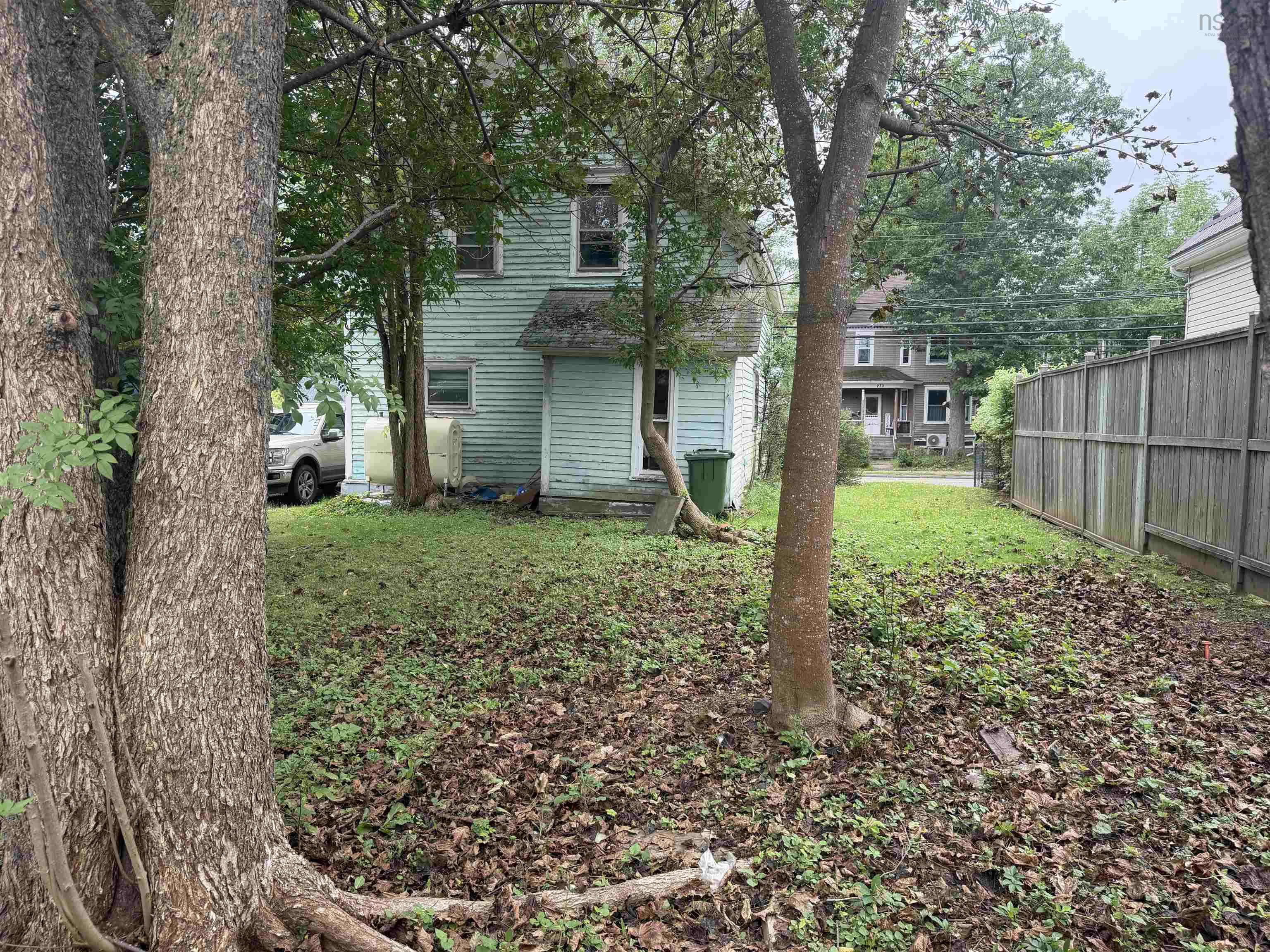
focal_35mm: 24
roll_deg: +0.1
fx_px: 881
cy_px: 476
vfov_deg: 56.8
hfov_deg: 71.6
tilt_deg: -2.8
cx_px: 635
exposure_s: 1/722
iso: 100
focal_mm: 6.76
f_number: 1.78
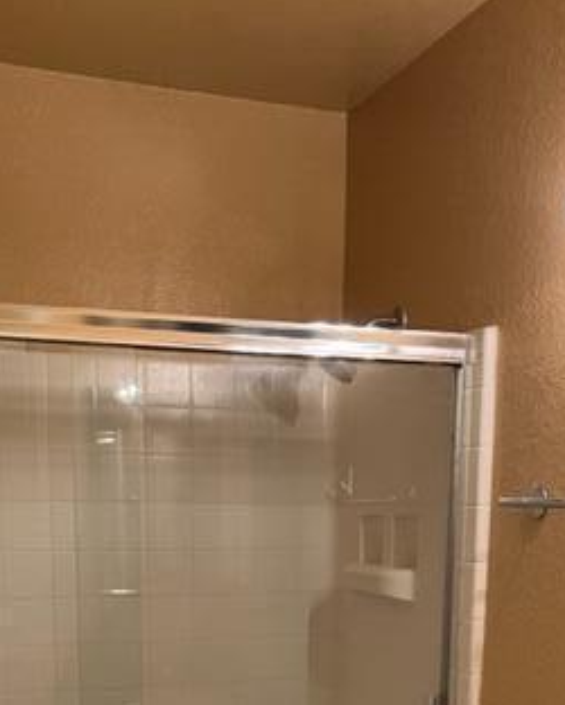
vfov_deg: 33.4
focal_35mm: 52
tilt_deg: -9.0
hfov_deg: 29.2
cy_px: 680
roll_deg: +0.2
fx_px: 1086
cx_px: 285
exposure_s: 1/60
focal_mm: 5.7
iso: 320
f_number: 1.5
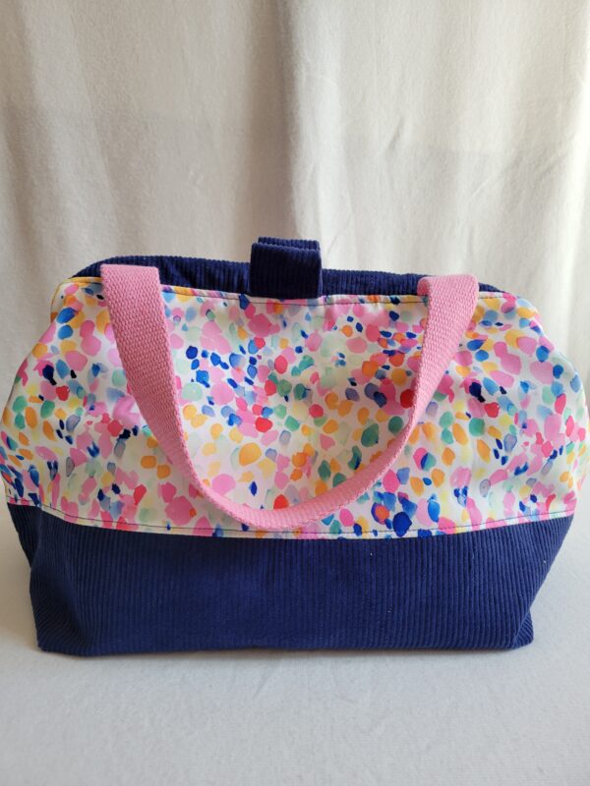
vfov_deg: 67.3
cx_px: 295
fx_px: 591
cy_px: 393
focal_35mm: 26
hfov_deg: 53.1
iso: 100
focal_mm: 5.4
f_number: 1.8
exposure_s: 1/120
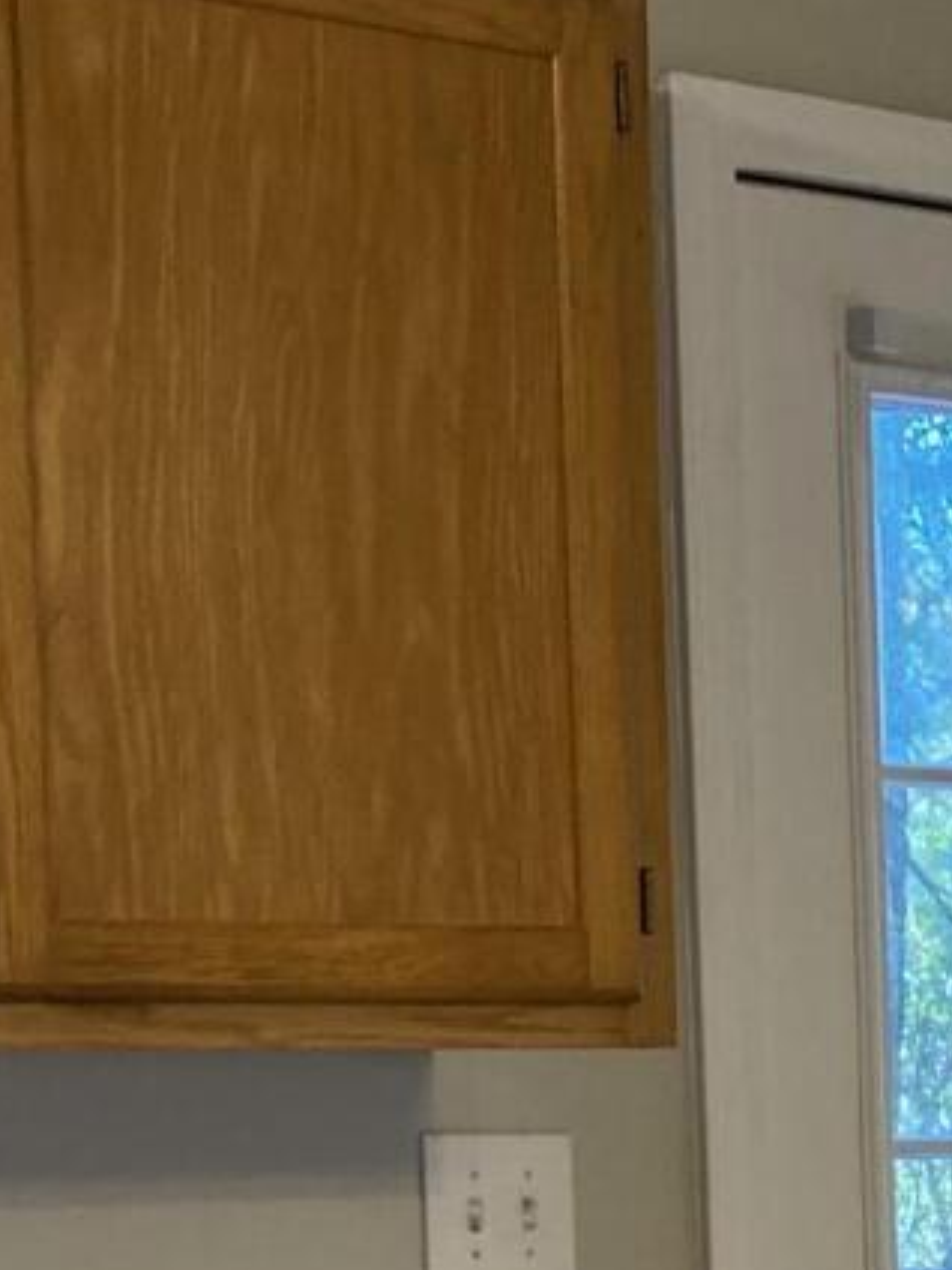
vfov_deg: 14.4
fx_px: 4840
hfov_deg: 10.2
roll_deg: -0.9
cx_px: 2066
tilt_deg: -4.2
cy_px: 1626
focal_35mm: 132
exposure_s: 1/60
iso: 64
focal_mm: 3.99
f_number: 1.8
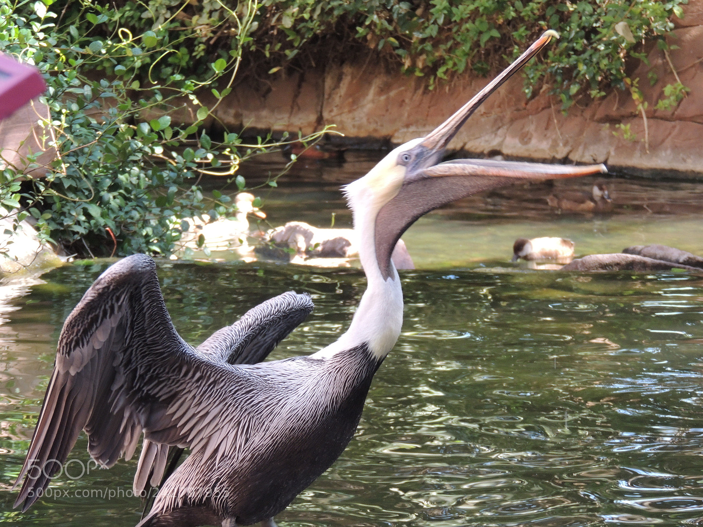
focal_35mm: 200
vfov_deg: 7.4
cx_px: 352
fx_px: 4062
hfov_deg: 9.9
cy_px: 264
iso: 400
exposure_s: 1/100
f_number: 4.6
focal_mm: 35.6
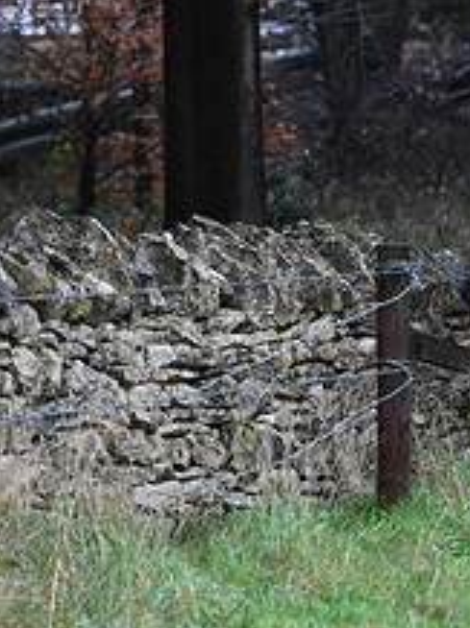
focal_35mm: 297
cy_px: 222
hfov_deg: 4.9
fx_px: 5387
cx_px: 833
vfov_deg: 6.7
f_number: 3.5
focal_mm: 116
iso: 3200
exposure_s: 1/800
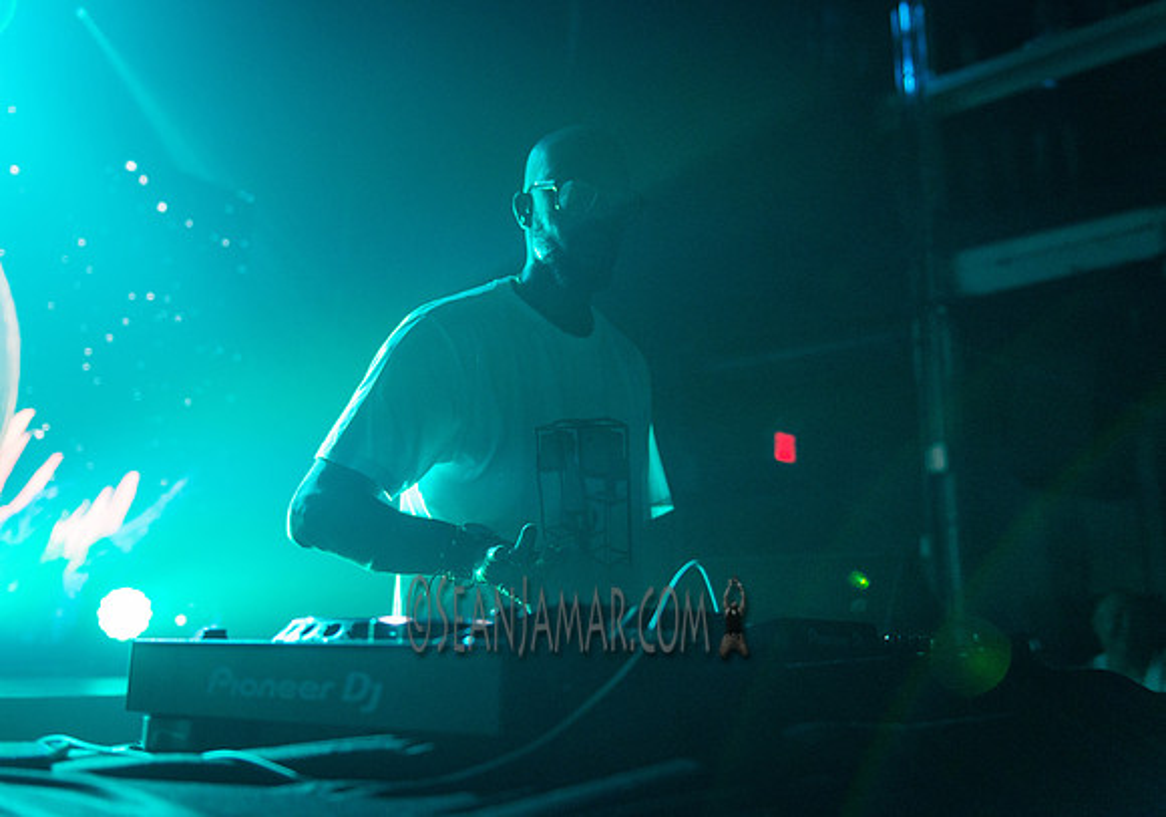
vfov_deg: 38.3
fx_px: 1176
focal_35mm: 36
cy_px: 375
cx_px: 555
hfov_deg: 52.7
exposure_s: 1/500
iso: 4000
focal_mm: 32
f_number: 2.8
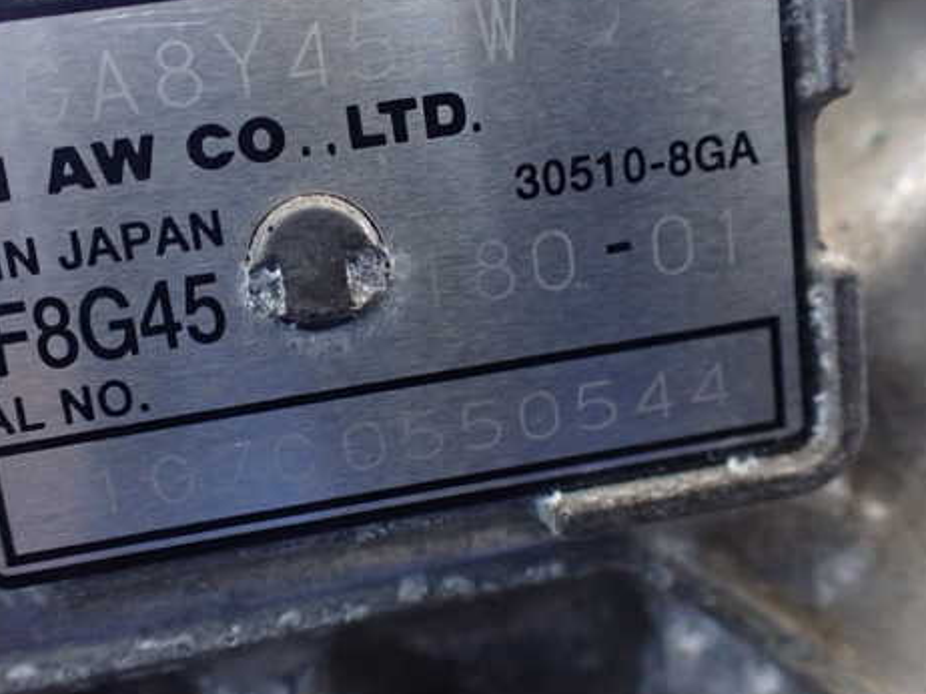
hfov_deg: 47.7
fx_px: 1043
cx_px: 387
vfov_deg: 36.7
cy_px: 309
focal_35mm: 39
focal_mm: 5.4
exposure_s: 1/100
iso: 800
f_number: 2.3
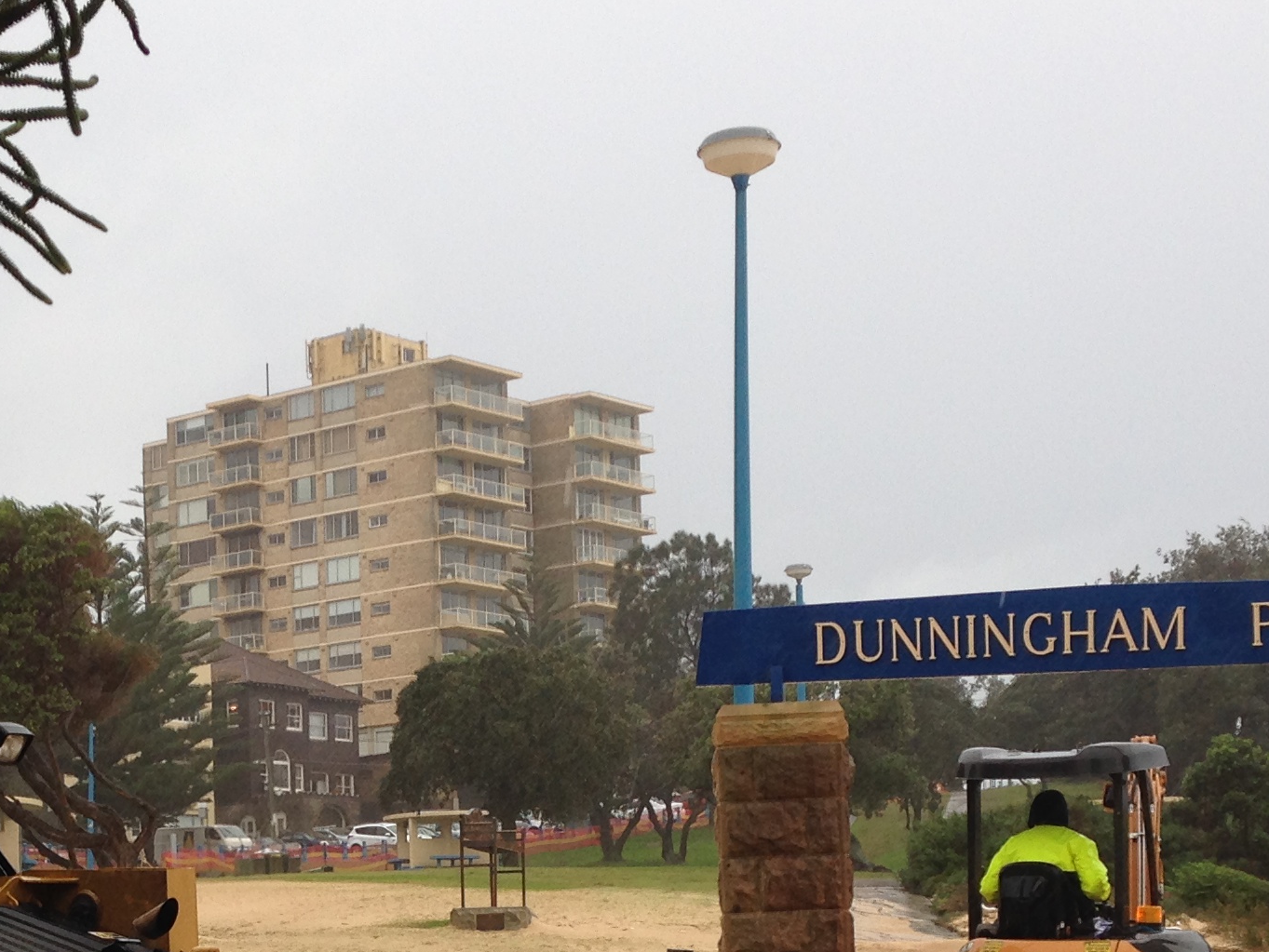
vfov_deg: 18.2
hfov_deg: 24.4
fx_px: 2897
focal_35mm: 79
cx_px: 309
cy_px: 929
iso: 50
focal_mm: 4.12
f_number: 2.4
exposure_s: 1/135
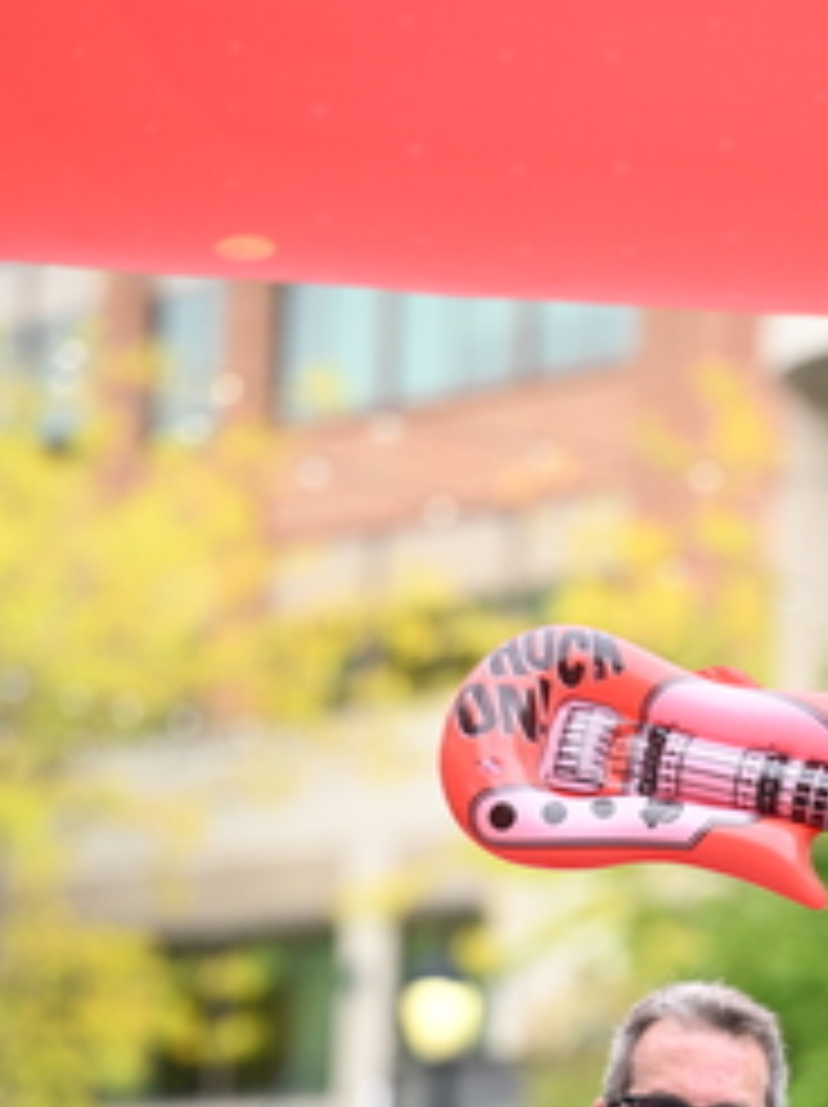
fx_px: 8594
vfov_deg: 7.3
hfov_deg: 5.5
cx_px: 727
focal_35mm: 269
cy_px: 1116
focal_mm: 125
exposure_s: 1/1600
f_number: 2.8
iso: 640
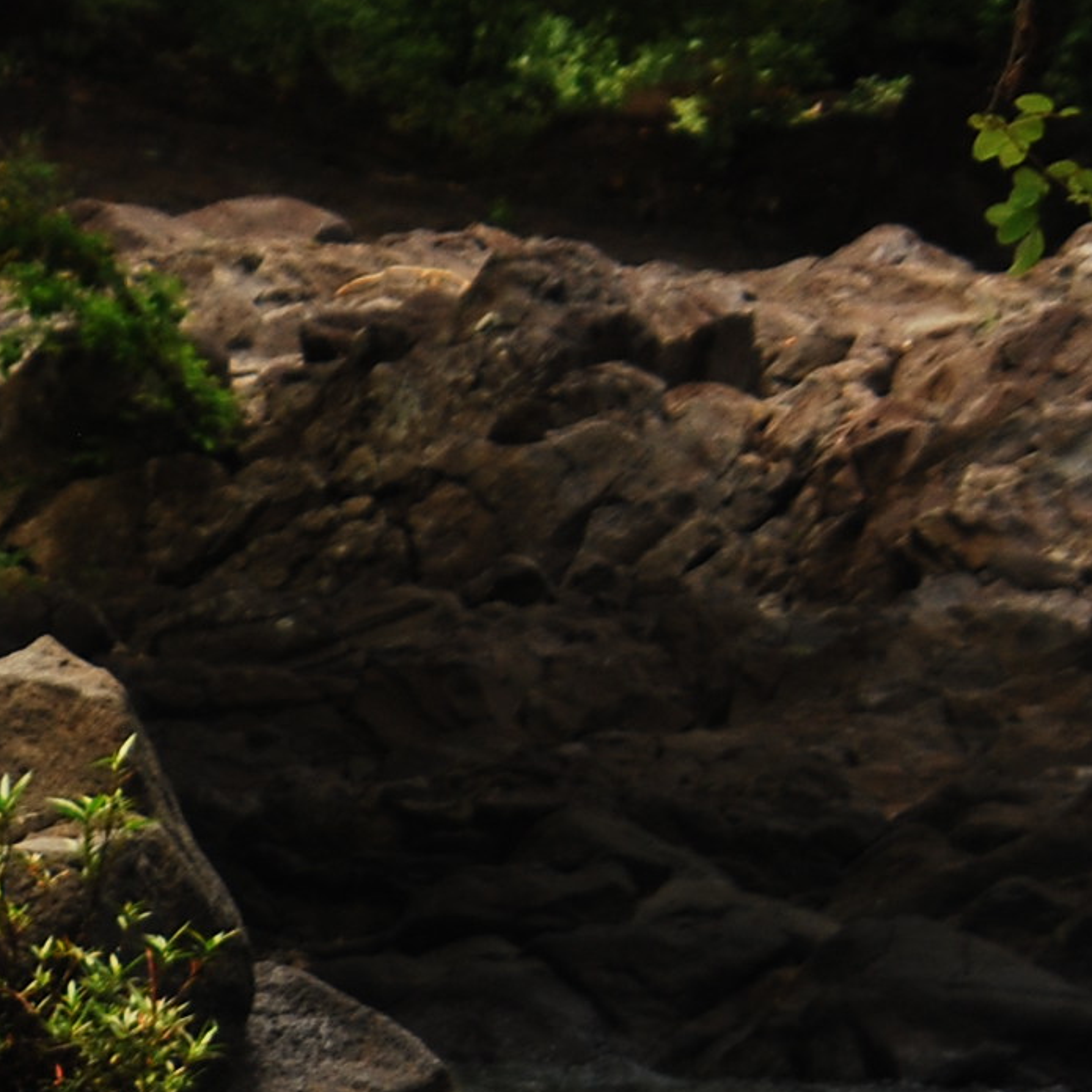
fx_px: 12920
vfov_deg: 4.8
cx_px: -1075
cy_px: 1523
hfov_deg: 4.8
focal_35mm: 362
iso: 180
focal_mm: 68
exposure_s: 1/200
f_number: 9
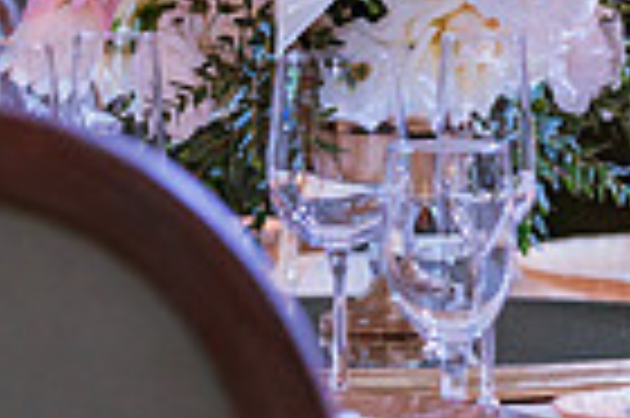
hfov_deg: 3.7
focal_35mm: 558
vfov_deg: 2.5
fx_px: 9754
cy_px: -90
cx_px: 428
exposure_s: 1/100
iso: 2000
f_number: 1.8
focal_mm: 135
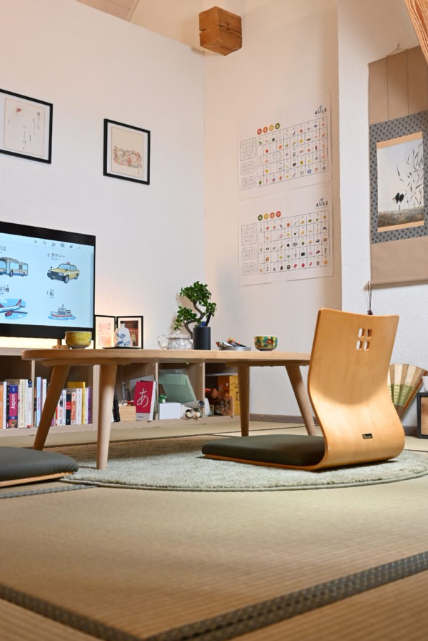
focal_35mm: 41
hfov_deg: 32.7
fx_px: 731
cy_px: 307
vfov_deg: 47.4
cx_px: 212
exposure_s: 1/100
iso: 640
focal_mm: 24
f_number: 4
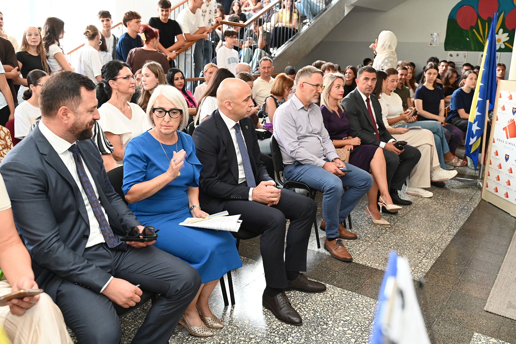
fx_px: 459
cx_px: 258
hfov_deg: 58.7
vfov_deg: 41.1
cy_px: 172
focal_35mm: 32
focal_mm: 32
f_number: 4
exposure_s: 1/60
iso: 2000
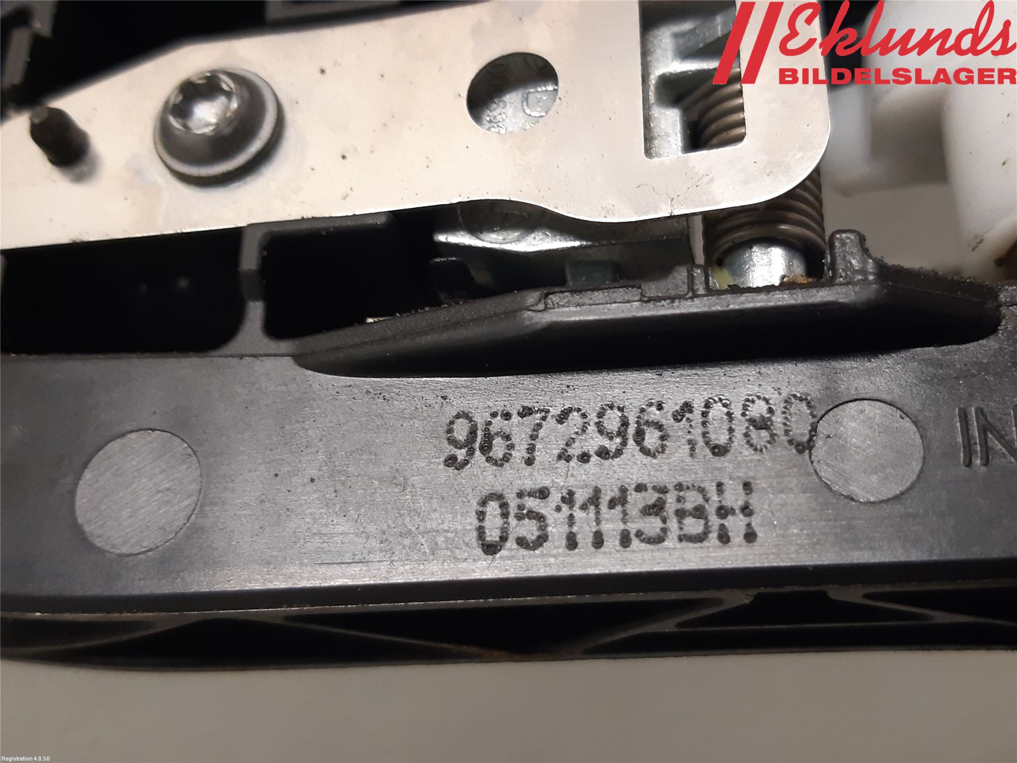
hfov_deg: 67.3
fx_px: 764
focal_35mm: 26
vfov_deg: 53.1
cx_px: 508
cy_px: 382
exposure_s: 1/50
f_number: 1.7
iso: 160
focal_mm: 3.93
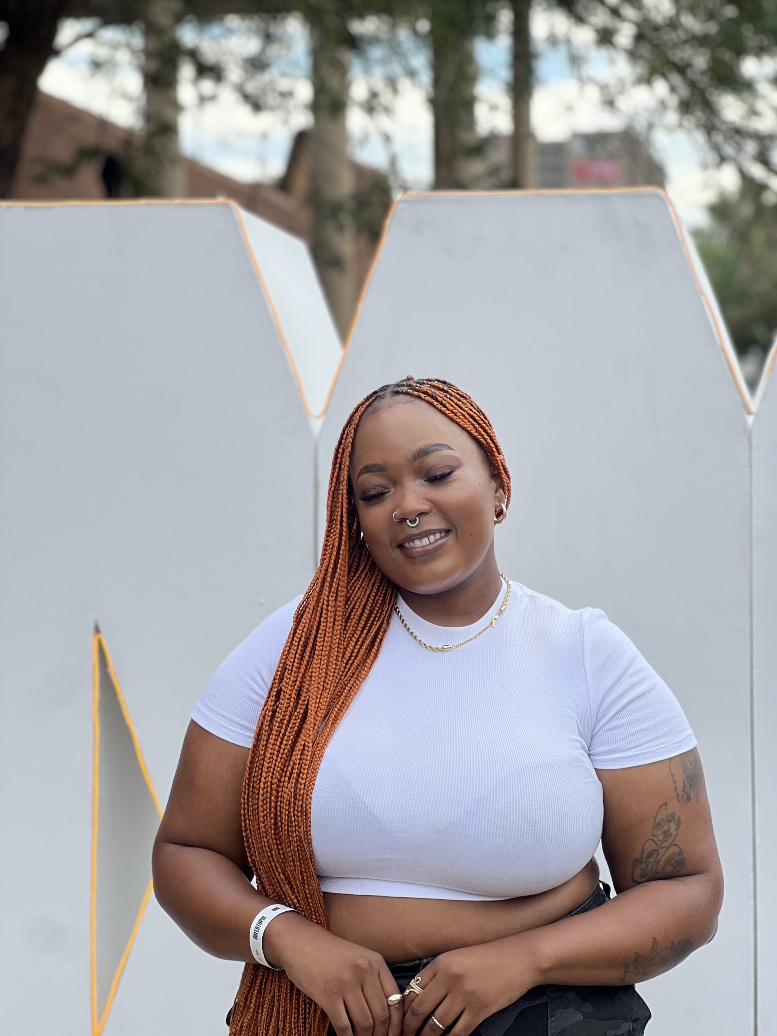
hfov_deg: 19.1
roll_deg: +0.3
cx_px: 388
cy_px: 518
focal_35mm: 77
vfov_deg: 25.3
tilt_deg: -1.3
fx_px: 2304
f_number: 2.8
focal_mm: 9
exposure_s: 1/303
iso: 32
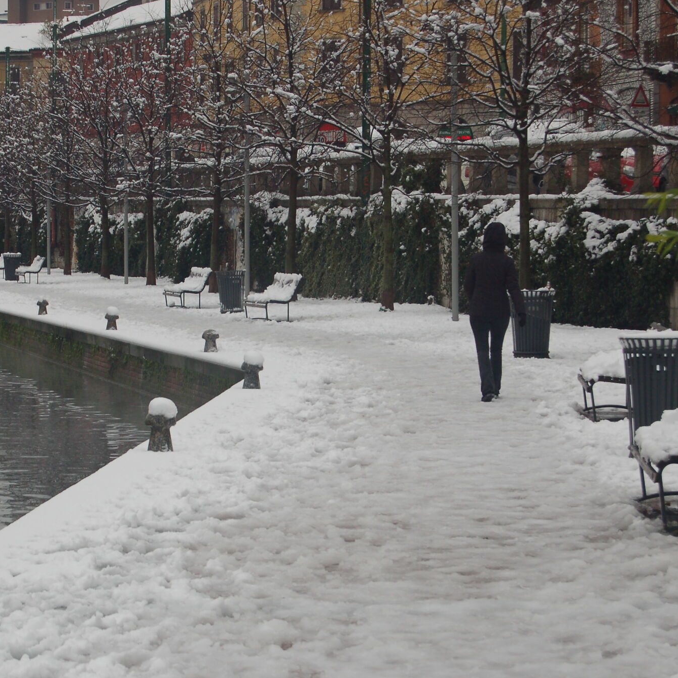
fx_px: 2787
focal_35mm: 126
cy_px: 376
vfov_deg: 13.9
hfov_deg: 13.8
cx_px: 226
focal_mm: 55
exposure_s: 1/500
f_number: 5.6
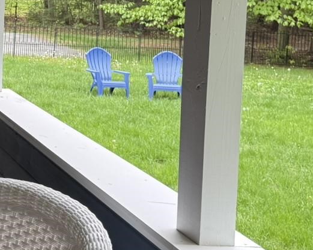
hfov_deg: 19.2
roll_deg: -1.2
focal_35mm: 92
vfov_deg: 16.5
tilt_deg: -1.7
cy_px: 15
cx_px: -96
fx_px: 852
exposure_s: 1/121
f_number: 1.78
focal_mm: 6.76
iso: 80
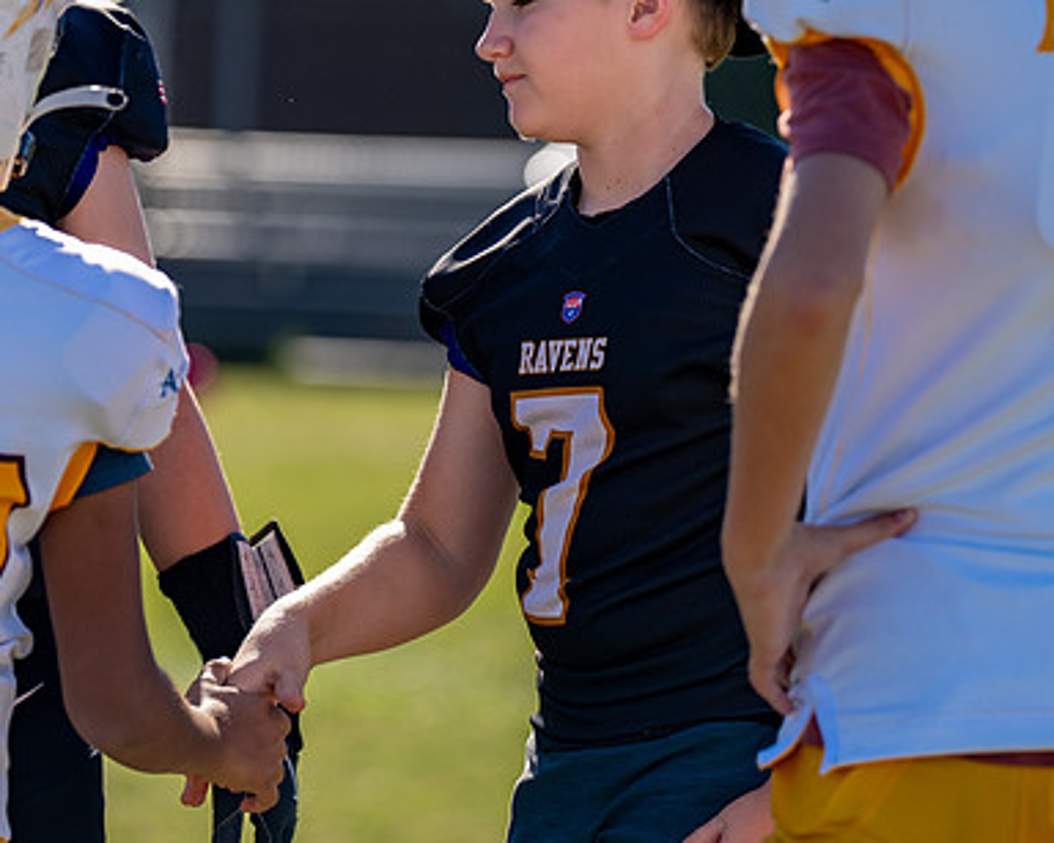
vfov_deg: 6.4
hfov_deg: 8.0
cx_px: 469
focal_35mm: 242
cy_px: 240
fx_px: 7547
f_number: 2.8
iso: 160
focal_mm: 130
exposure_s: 1/1600
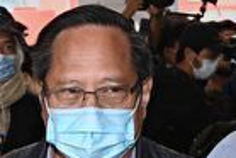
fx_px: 991
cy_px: 195
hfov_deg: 13.2
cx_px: -48
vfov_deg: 9.0
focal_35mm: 151
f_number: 5.6
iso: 2500
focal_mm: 35
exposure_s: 1/200
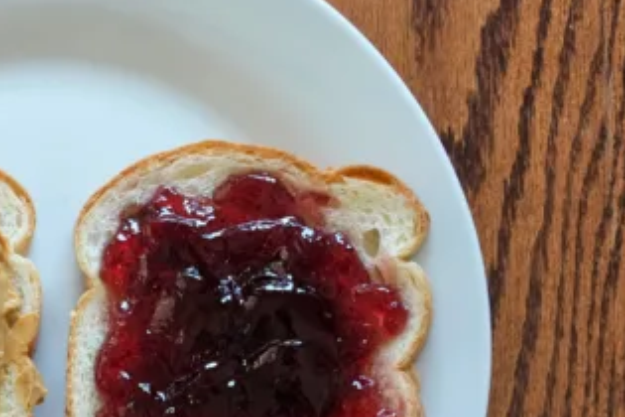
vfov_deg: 16.7
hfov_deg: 24.3
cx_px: 54
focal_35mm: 81
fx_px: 1406
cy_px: 330
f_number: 5.6
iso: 6400
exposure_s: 1/250
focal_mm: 34
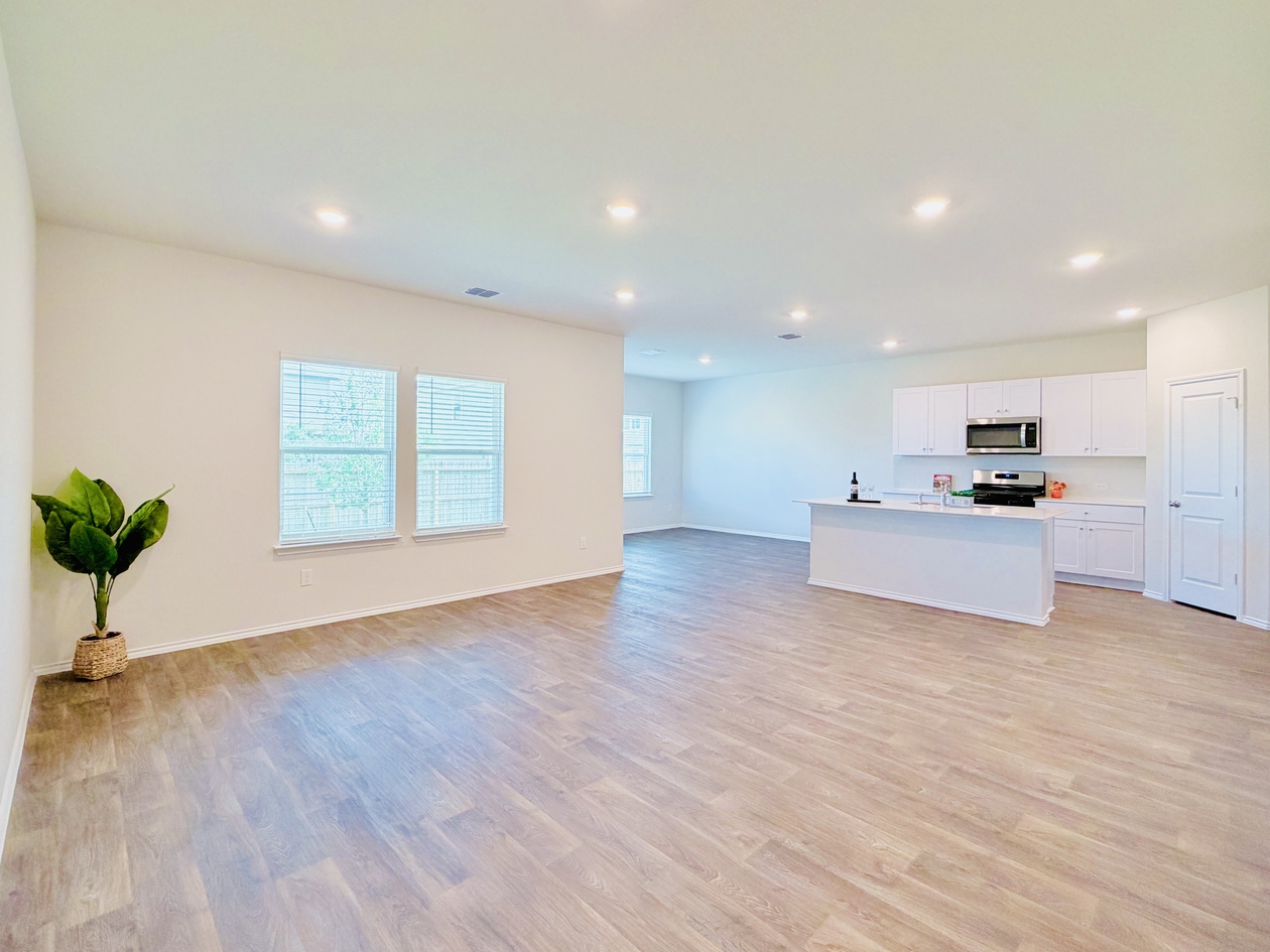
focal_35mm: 16
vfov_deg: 78.1
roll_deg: -0.2
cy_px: 458
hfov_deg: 94.5
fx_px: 587
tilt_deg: +0.0
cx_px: 626
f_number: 2.2
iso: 200
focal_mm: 2.22
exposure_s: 1/60
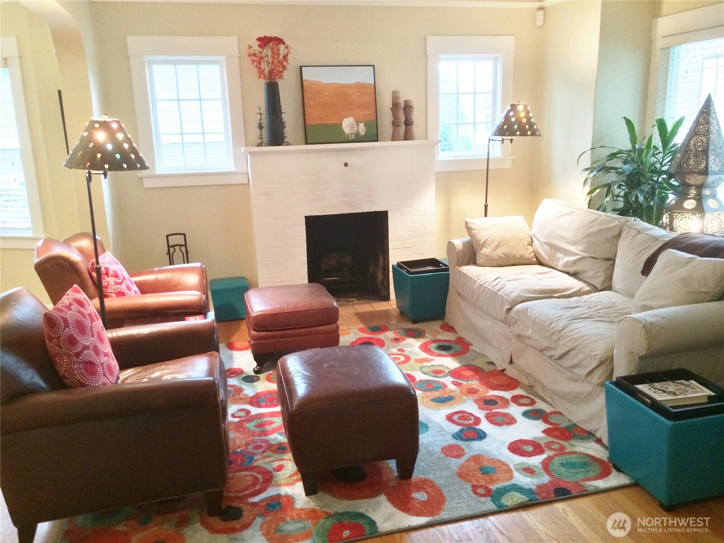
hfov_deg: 60.0
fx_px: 627
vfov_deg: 46.8
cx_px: 362
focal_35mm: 30
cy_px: 272
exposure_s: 1/15
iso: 500
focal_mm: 4.12
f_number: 2.2
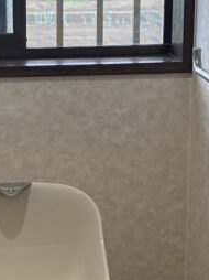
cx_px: 26
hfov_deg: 12.0
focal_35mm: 123
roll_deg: +1.8
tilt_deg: -18.3
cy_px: 212
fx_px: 992
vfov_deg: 16.0
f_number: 1.8
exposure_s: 1/100
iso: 100
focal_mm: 4.25
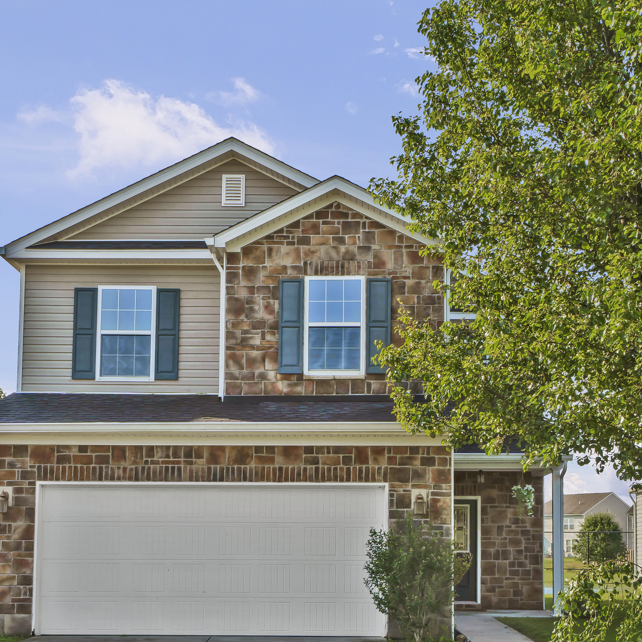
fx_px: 986
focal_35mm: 47
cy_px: 411
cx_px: 336
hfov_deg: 36.1
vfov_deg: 35.8
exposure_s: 1/160
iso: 100
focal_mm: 18
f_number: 9
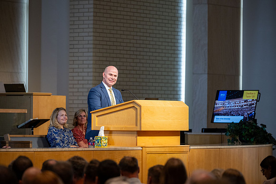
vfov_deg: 6.9
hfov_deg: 10.3
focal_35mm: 200
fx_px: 1534
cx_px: 138
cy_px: 92
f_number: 4
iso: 1250
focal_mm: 200
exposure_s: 1/200
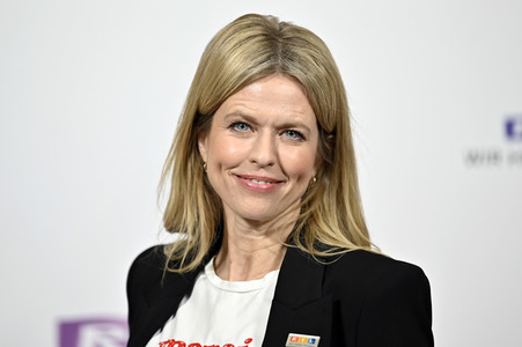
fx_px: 2463
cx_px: 261
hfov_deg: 12.1
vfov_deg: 8.1
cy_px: 174
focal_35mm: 170
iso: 1000
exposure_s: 1/640
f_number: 2.8
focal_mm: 170
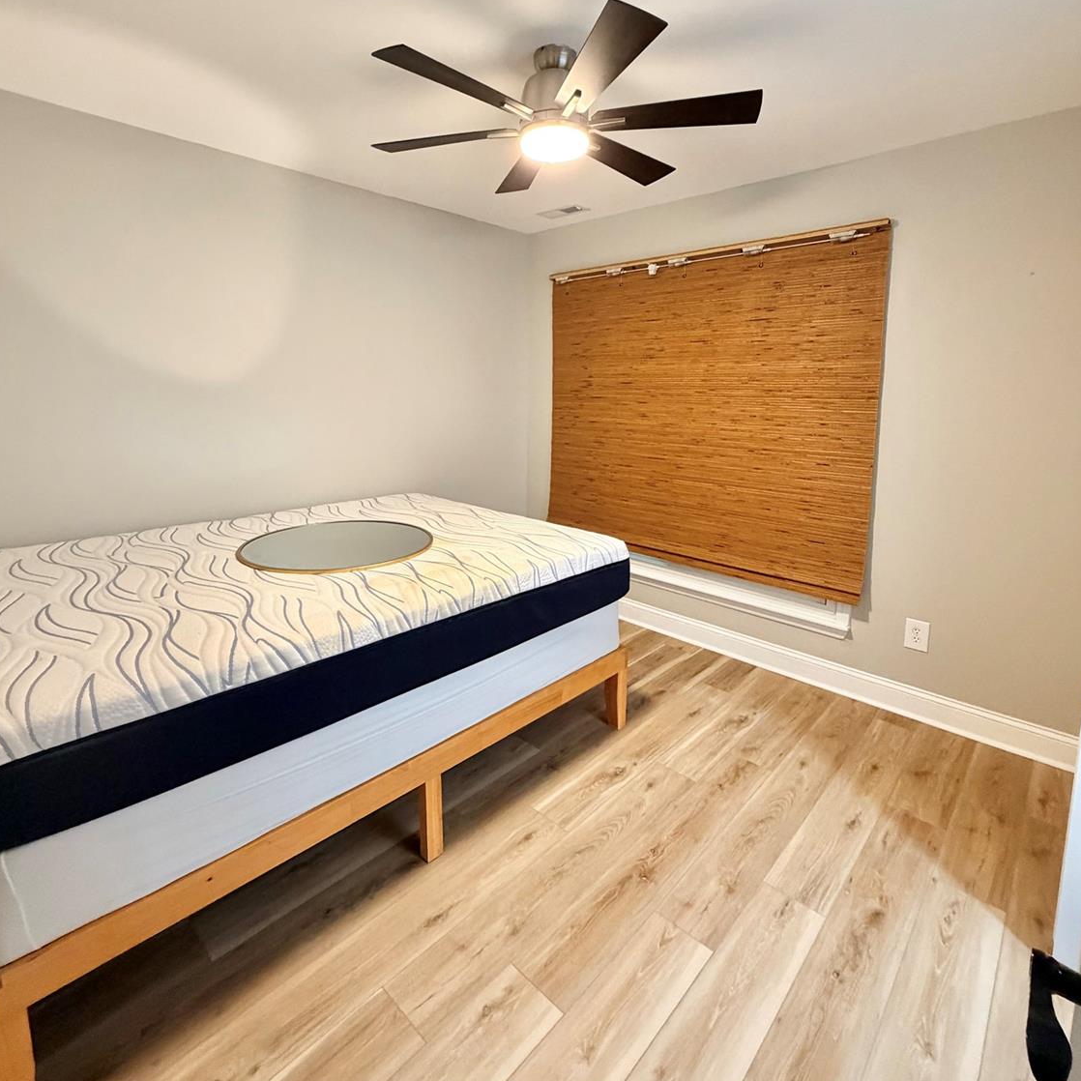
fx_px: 601
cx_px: 532
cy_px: 470
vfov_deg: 83.5
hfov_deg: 84.0
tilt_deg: -8.0
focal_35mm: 17
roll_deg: -1.0
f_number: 2.2
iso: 500
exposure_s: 1/60
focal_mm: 2.22
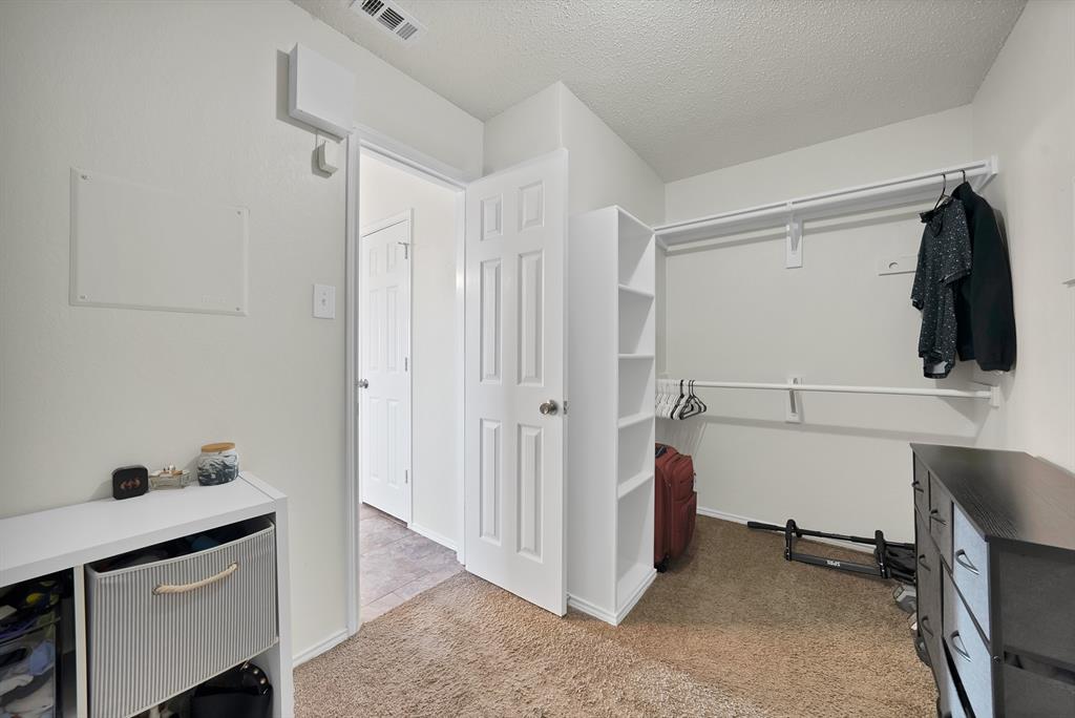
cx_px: 538
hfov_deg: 112.6
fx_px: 359
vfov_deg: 90.1
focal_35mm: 12
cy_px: 359
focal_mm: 12
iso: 640
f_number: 9
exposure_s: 1/3
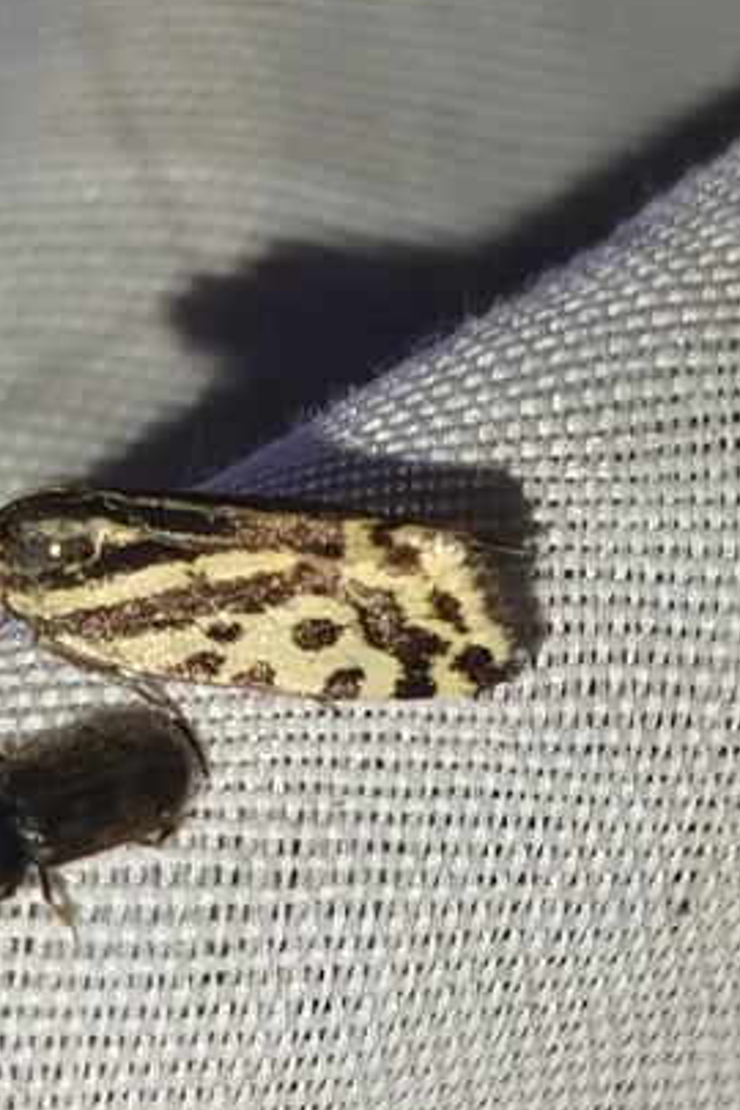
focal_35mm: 138
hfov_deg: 9.9
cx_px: 345
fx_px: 4255
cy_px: 729
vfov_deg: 14.8
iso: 80
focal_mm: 5.31
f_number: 1.7
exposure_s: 1/50
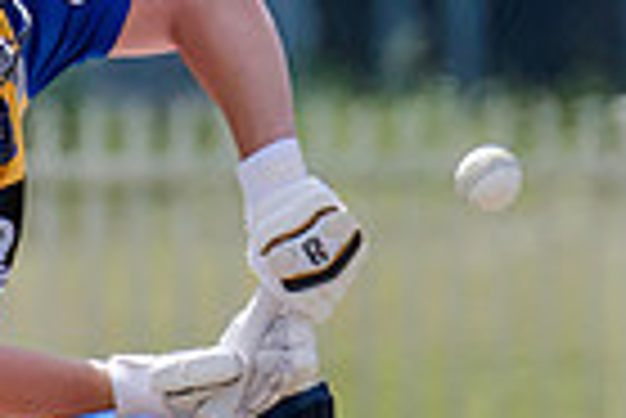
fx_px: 55214
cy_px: 246
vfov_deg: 0.4
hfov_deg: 0.6
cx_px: -450
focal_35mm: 3172
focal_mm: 550
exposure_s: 1/2500
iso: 800
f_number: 6.3
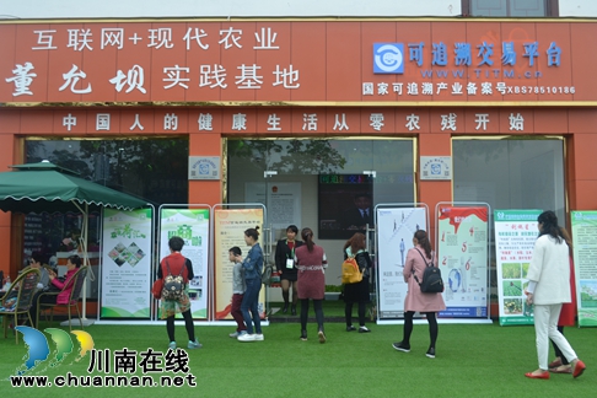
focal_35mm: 37
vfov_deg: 35.9
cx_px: 305
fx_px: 614
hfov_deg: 51.9
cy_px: 195
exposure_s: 1/160
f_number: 6.3
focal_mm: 24
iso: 100
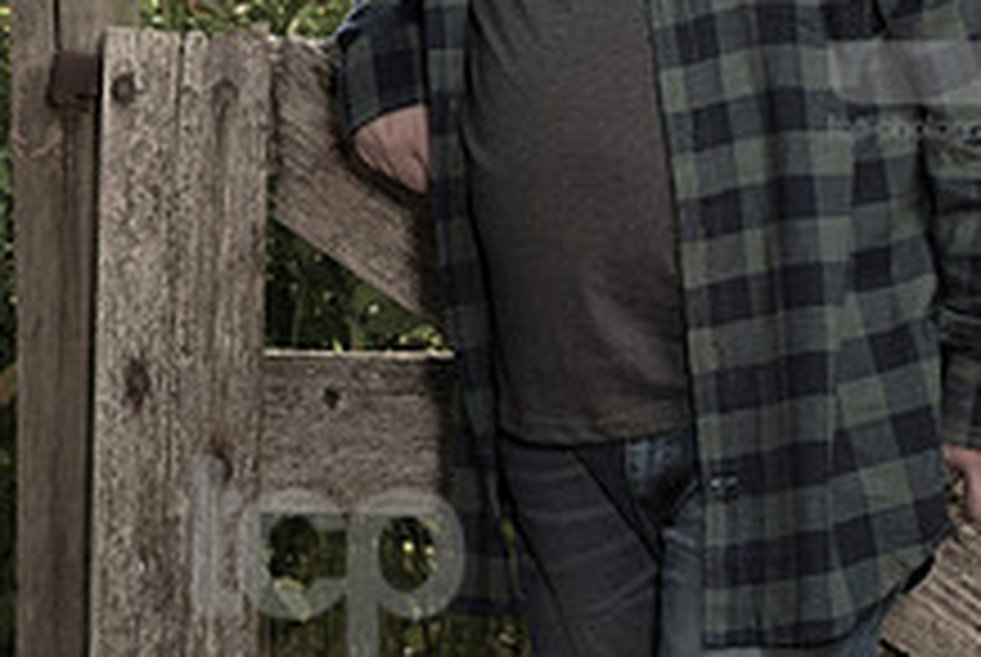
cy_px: -189
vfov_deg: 5.3
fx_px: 7122
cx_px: 844
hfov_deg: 7.9
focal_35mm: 261
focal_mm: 82
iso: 40
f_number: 4.5
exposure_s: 1/250
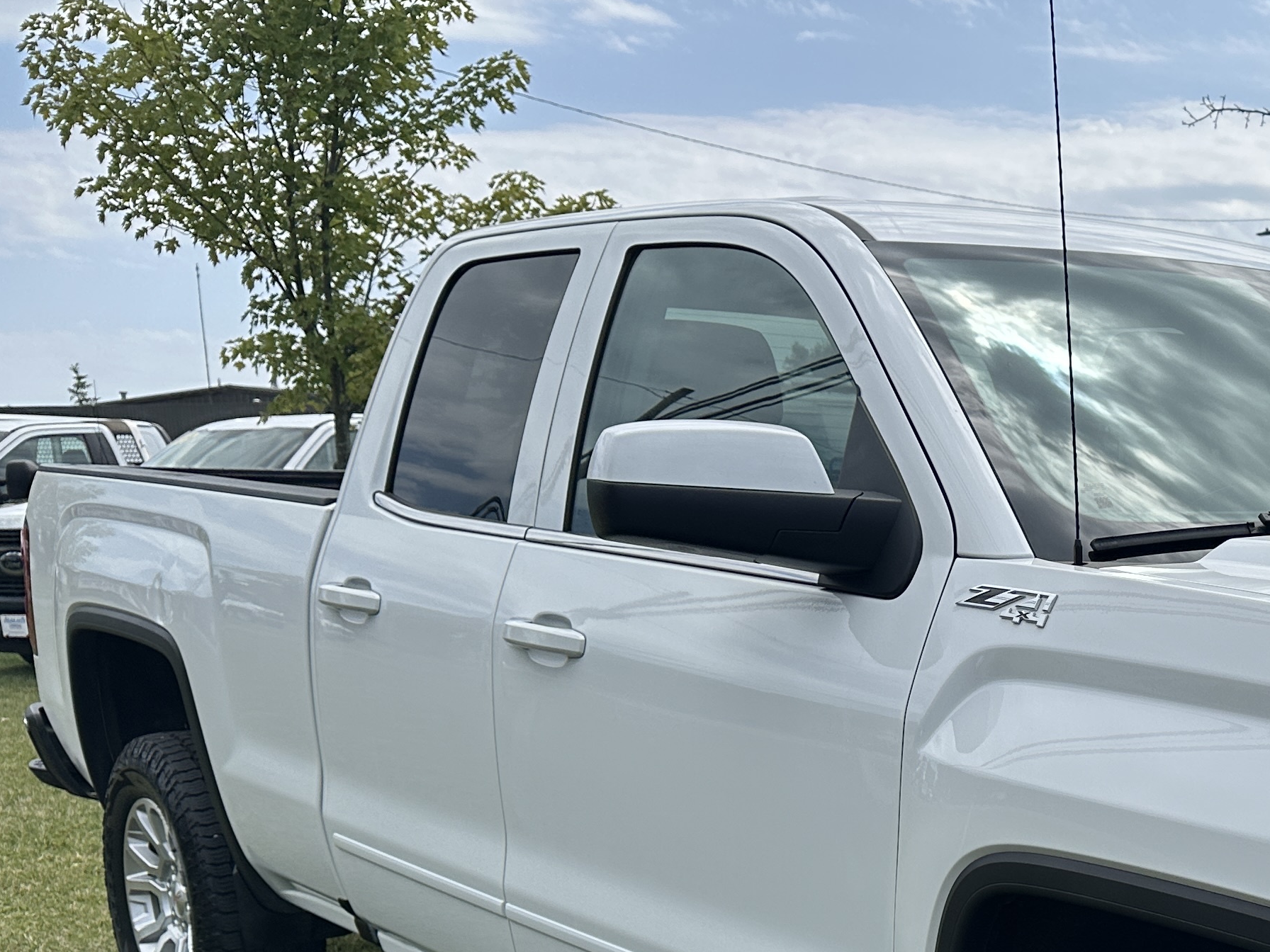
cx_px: 1300
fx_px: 1981
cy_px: 929
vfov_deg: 25.8
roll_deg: +0.4
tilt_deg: -10.9
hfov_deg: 32.4
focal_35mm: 54
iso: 80
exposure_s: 1/5525
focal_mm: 6.86
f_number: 1.78
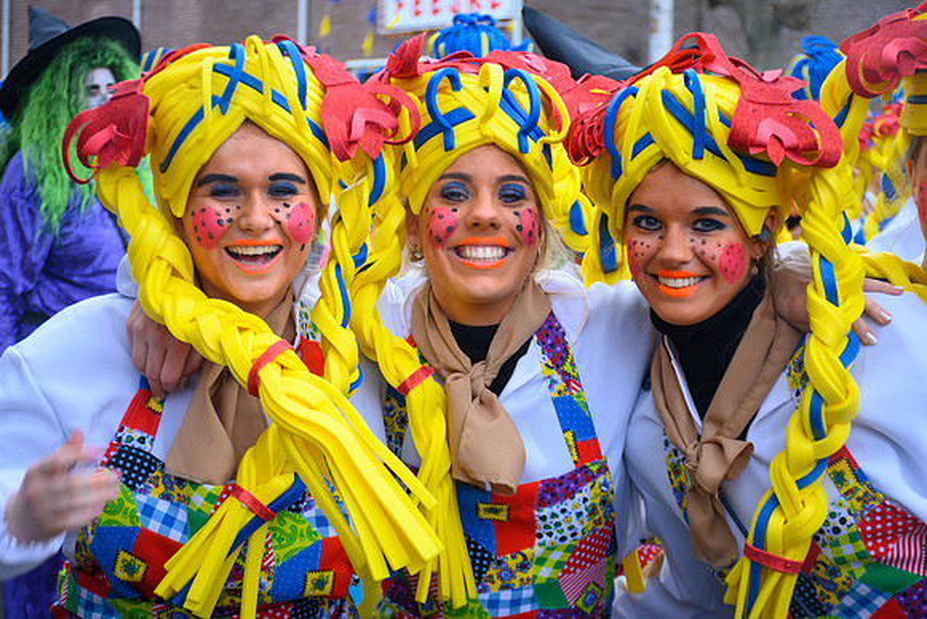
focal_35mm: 93
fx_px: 2395
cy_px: 310
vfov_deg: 14.7
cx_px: 464
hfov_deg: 21.9
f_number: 5
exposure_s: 1/200
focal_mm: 62
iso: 400
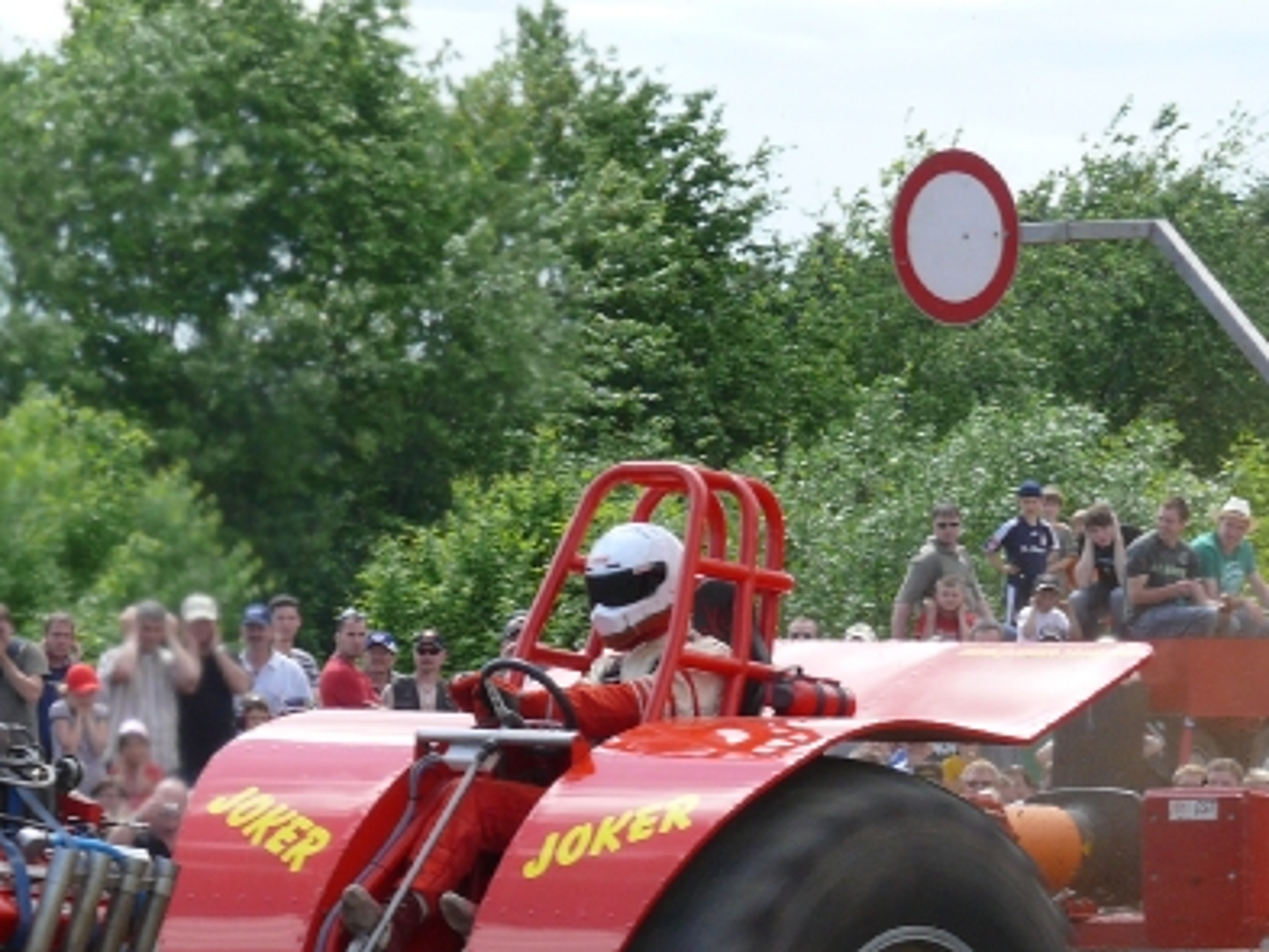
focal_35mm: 348
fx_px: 12761
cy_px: 871
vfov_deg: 4.3
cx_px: 203
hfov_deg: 5.7
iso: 100
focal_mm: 36.2
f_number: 5
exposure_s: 1/250
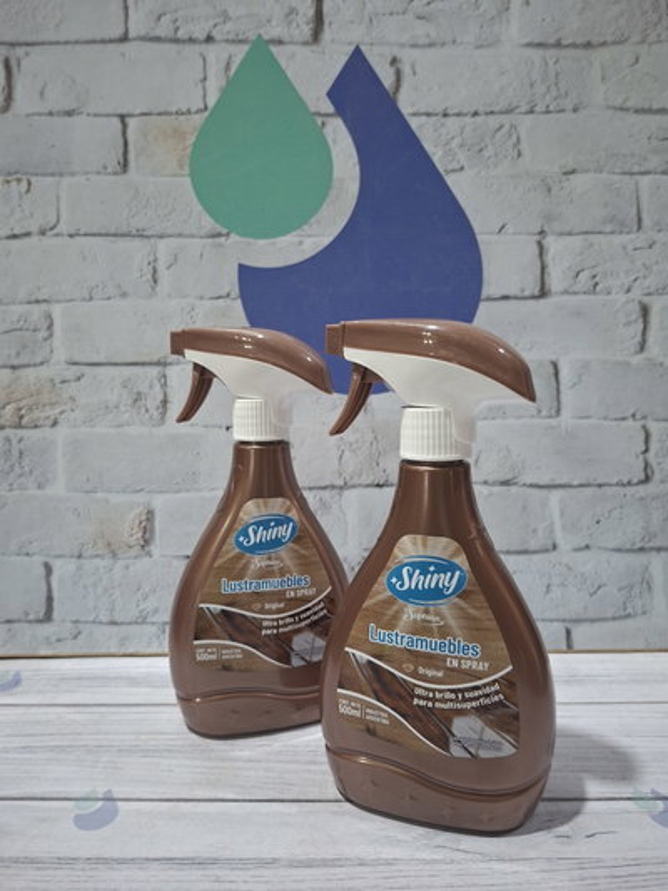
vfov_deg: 73.9
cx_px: 334
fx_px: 592
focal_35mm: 23
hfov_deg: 58.9
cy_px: 446
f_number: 1.8
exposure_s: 1/30
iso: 320
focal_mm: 5.54
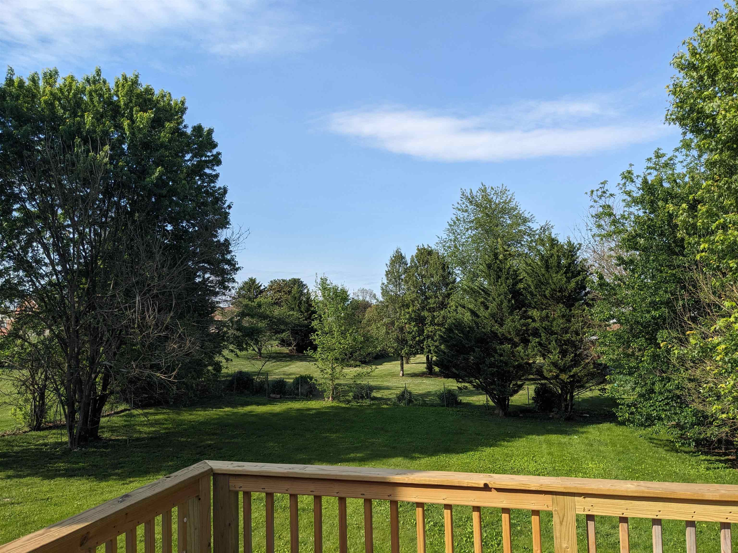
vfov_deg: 51.4
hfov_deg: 65.3
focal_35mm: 27
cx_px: 369
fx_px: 576
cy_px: 276
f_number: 1.73
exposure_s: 1/2342
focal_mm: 4.38
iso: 59
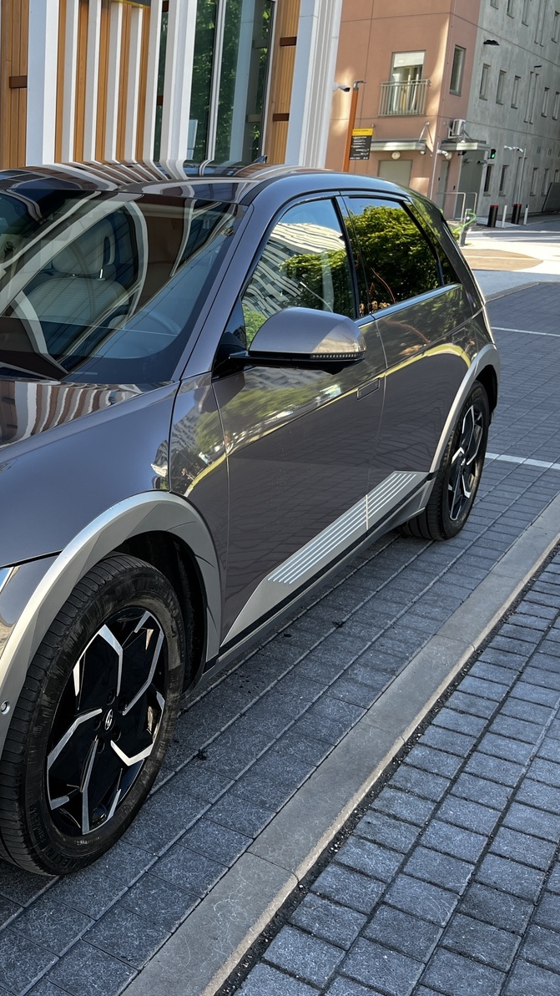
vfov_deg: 52.8
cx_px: -45
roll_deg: +0.1
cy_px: 499
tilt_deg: -16.8
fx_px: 1003
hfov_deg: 28.5
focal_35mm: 38
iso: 40
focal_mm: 5.1
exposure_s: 1/268
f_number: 1.6
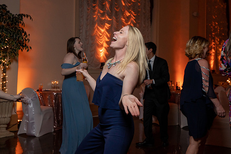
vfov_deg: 33.0
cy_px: 67
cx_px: 125
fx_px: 260
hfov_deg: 47.9
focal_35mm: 40
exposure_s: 1/200
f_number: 4
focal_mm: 35
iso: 2000
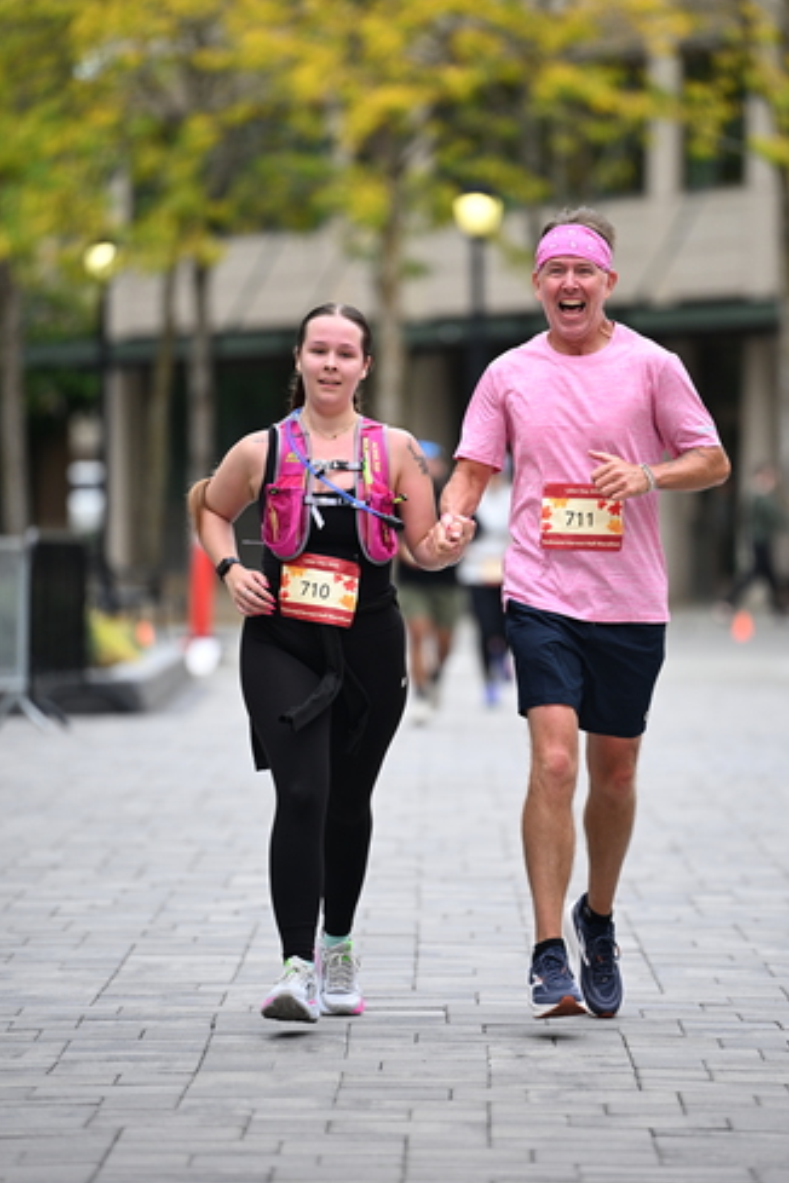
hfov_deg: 6.1
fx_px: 7396
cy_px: 564
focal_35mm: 225
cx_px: 434
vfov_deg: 9.1
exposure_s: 1/1600
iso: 640
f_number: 2.8
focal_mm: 200
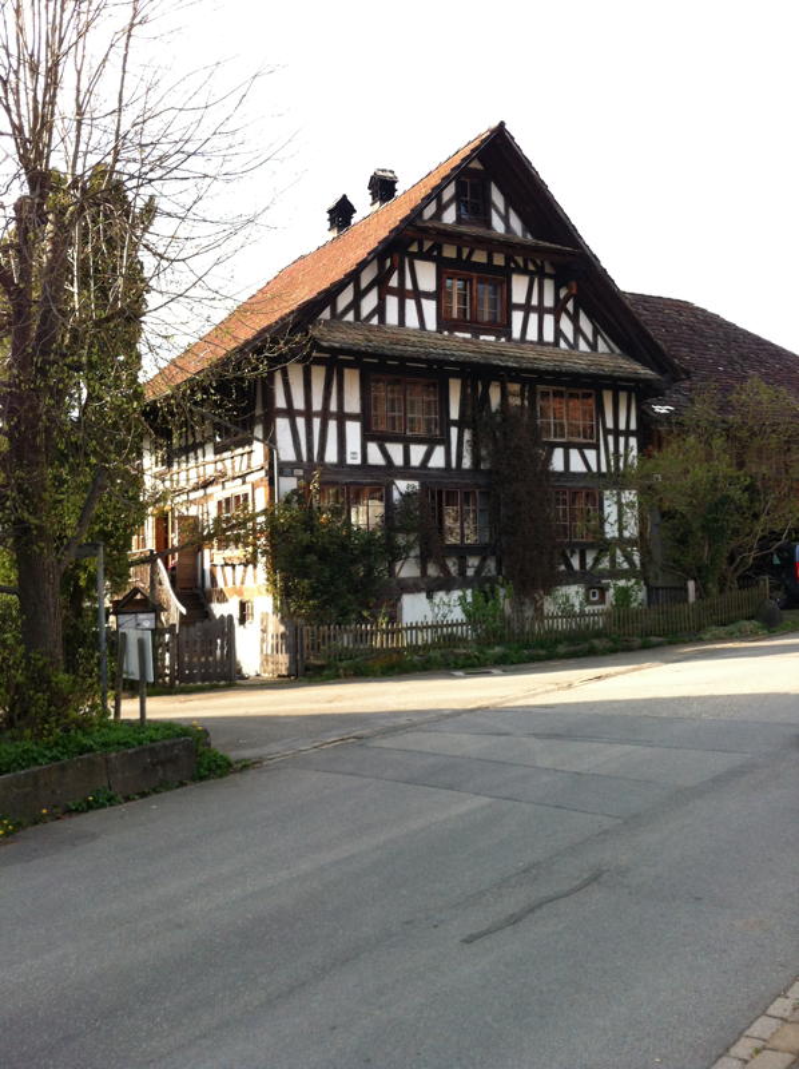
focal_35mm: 35
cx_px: 400
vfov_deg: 52.7
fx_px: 1079
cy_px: 534
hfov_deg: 40.6
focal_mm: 3.85
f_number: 2.8
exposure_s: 1/299
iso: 80
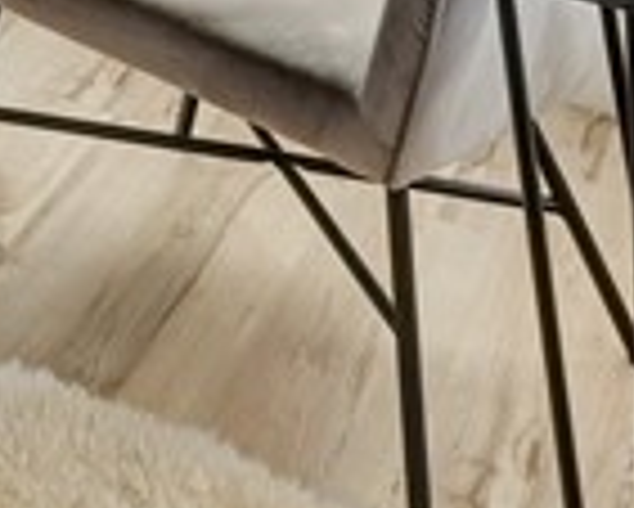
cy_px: -946
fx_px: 1896
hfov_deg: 14.6
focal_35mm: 101
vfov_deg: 11.0
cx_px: -740
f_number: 8
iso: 400
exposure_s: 1/50
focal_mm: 14
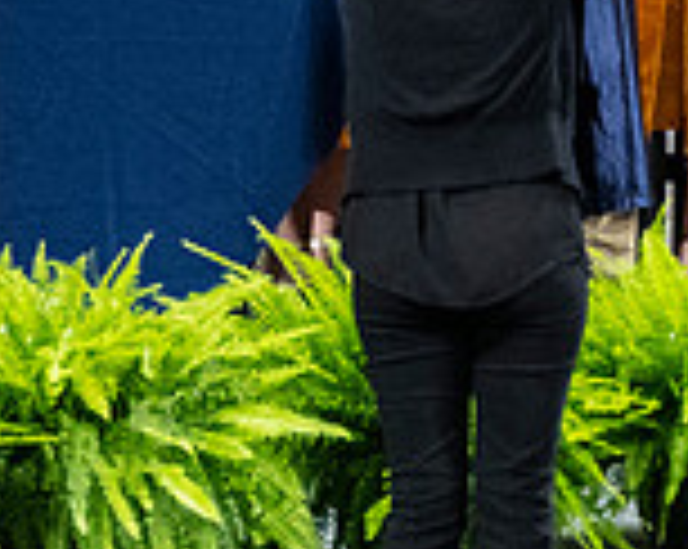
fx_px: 24403
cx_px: 467
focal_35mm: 1200
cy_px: -186
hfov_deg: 1.6
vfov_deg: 1.3
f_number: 4
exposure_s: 1/200
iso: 2000
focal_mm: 190
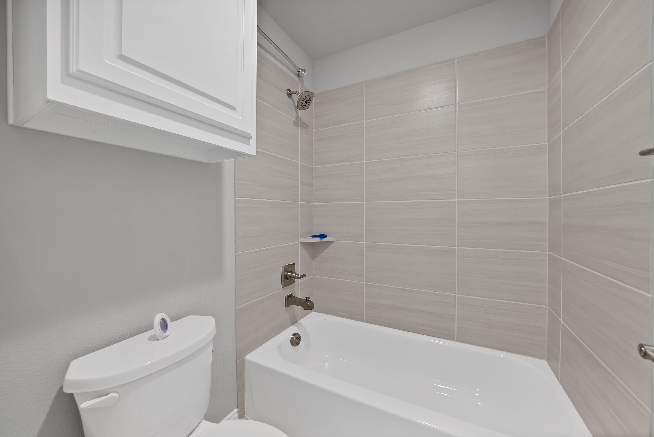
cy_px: 218
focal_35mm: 12
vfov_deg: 90.1
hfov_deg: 112.6
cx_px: 327
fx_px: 218
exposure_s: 1/3
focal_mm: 12
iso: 640
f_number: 9
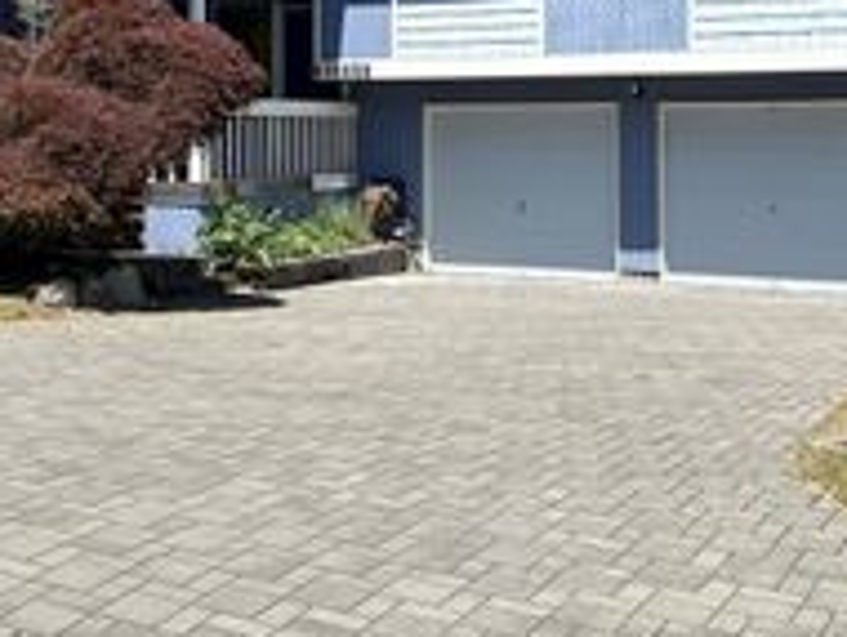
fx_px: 1543
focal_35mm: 63
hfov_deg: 30.5
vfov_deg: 22.8
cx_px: 285
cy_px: 74
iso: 80
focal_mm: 6.86
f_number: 1.78
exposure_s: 1/3861
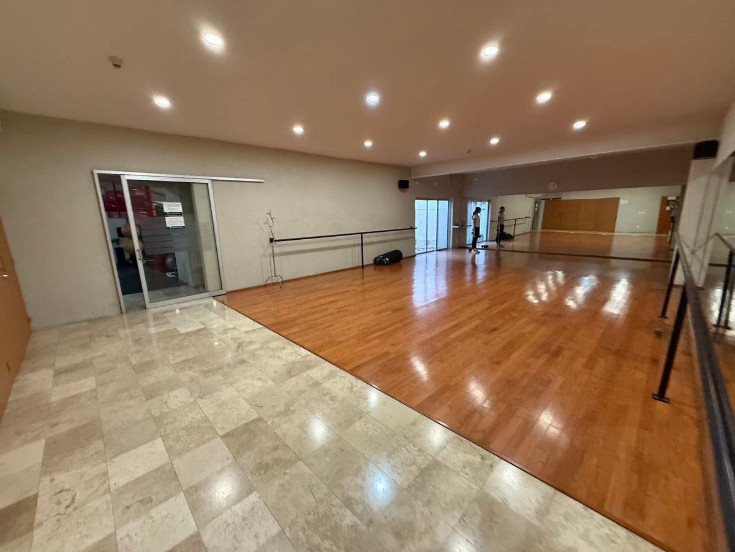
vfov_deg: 85.7
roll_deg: -1.4
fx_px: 297
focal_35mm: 14
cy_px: 276
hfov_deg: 102.1
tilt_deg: -11.9
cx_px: 368
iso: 400
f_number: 2.2
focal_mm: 2.22
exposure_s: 1/60
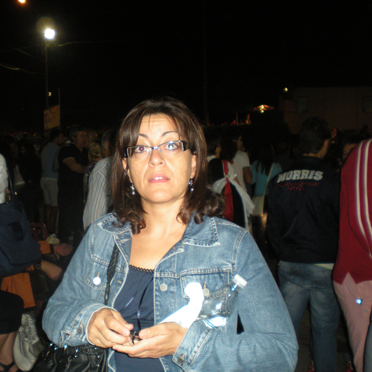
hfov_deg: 37.2
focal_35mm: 45
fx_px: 547
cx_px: 132
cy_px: 187
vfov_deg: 37.6
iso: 235
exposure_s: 1/60
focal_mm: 6.3
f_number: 3.1
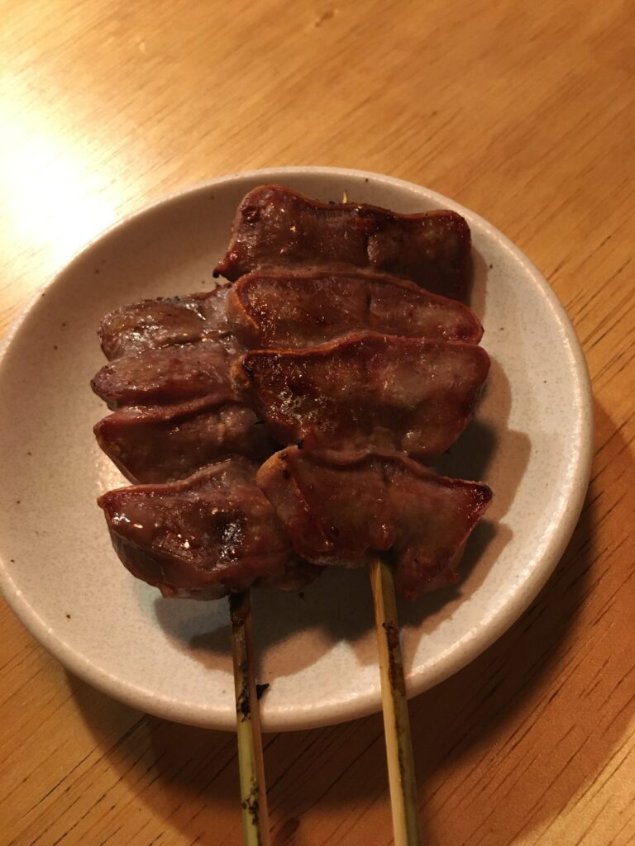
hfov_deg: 48.2
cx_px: 318
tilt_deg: -62.4
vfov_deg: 61.7
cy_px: 423
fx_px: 709
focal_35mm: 29
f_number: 2.2
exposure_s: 1/15
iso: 200
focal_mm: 4.15
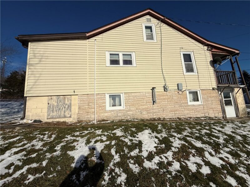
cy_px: 94
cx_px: 125
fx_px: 101
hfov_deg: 102.1
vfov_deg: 85.7
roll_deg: +2.9
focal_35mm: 14
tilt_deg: +7.5
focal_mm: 2.22
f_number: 2.2
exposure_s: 1/7634
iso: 40
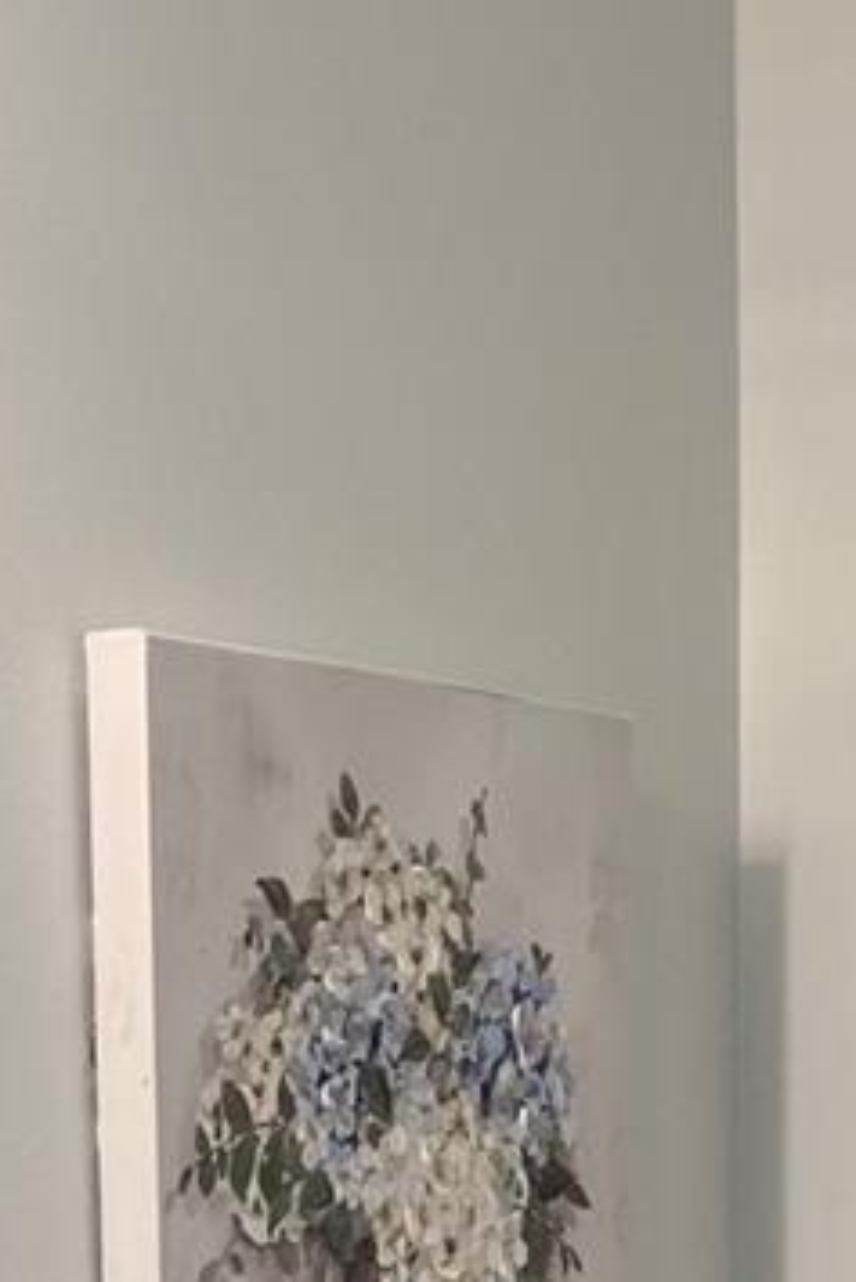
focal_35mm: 117
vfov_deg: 16.1
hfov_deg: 11.7
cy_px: 1907
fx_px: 4169
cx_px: 137
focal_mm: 4.25
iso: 80
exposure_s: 1/120
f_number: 1.8
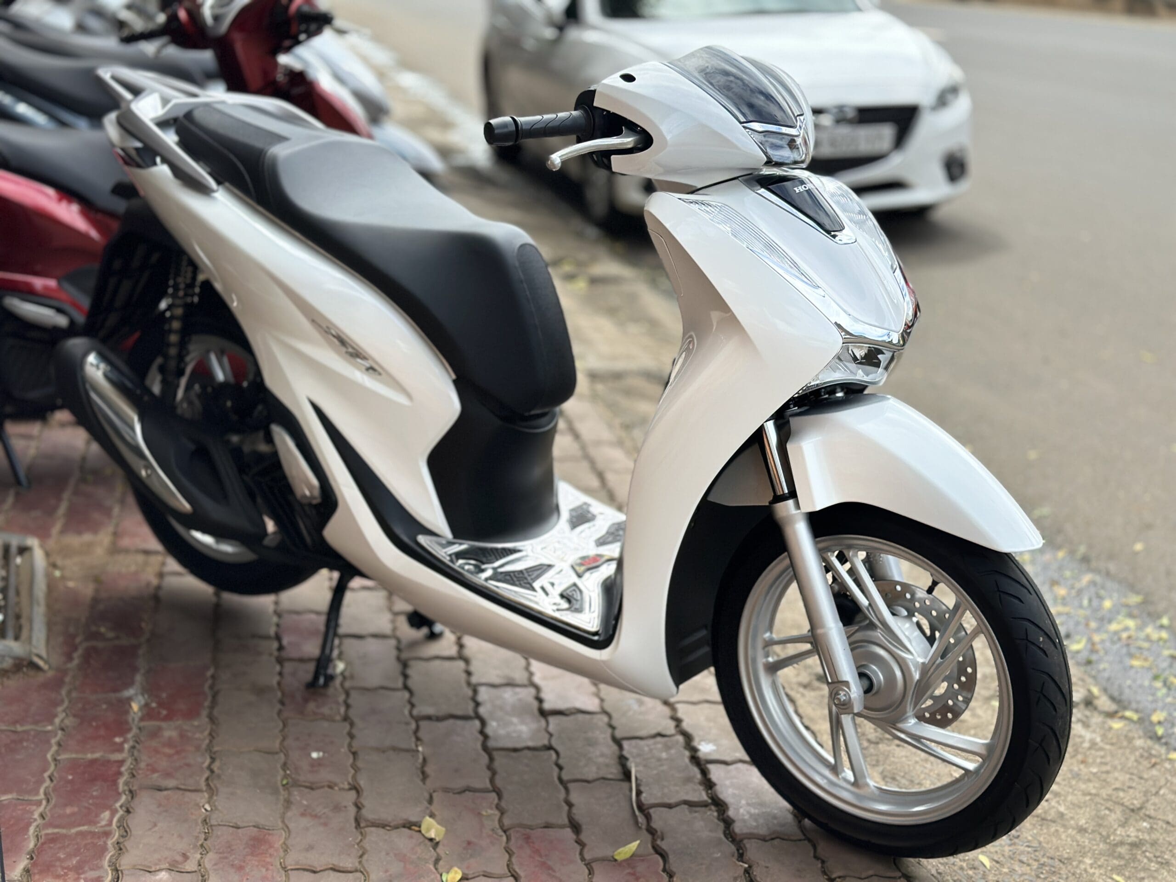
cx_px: 588
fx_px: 1631
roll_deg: -0.8
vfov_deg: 30.3
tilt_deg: -16.7
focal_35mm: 48
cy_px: 441
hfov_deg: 39.7
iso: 80
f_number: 1.78
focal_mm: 6.86
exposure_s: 1/2809
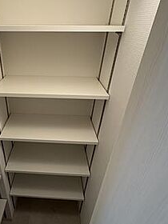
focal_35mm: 24
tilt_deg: -32.3
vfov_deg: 71.6
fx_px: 155
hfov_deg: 54.5
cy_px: 114
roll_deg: +0.2
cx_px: 45
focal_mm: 2.22
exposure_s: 1/60
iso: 125
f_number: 2.2
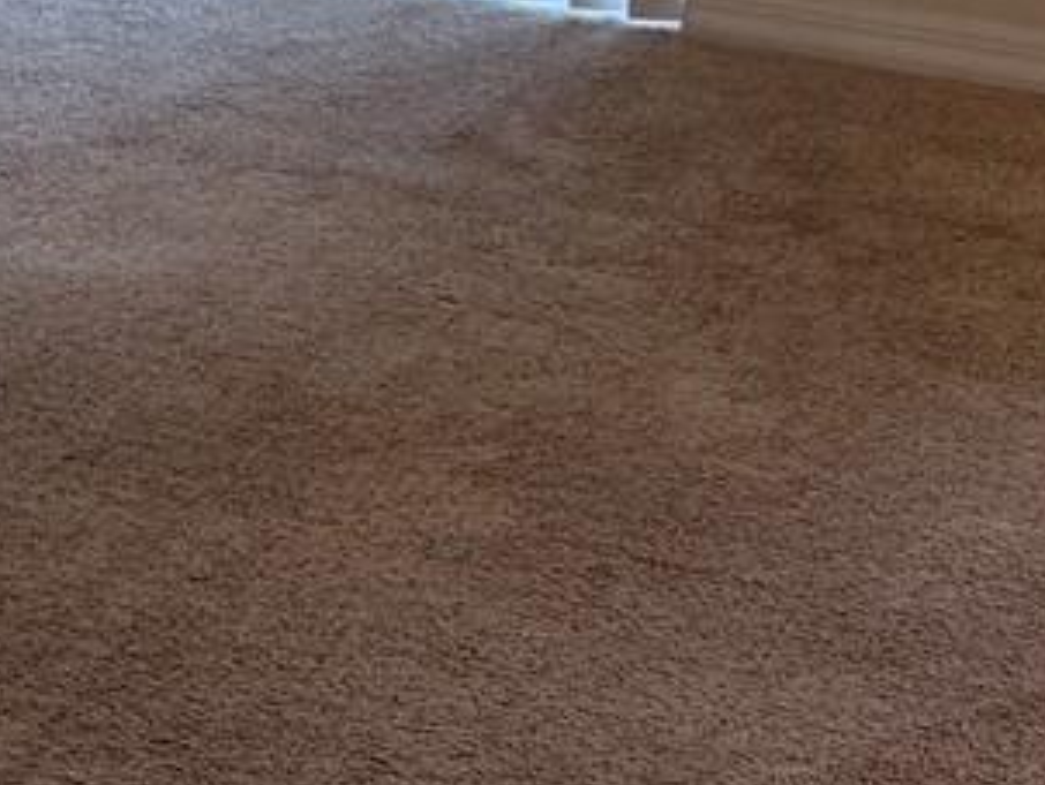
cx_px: -792
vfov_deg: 10.6
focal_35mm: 127
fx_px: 3837
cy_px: -833
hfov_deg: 13.9
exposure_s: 1/120
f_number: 1.78
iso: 100
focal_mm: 6.76
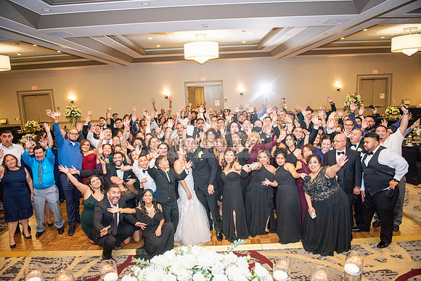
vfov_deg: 53.2
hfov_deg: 73.7
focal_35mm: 24
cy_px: 140
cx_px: 210
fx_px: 281
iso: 1600
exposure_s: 1/250
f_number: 2.8
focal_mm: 24
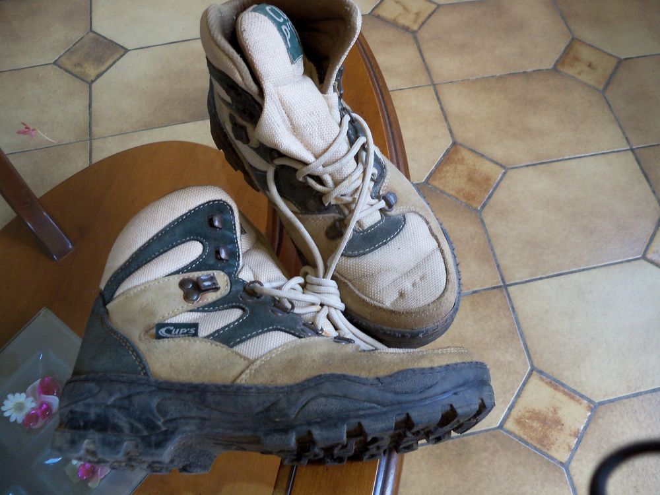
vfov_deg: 40.7
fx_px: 667
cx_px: 330
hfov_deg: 52.6
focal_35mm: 35
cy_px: 248
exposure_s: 1/40
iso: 200
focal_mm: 6.2
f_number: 3.5
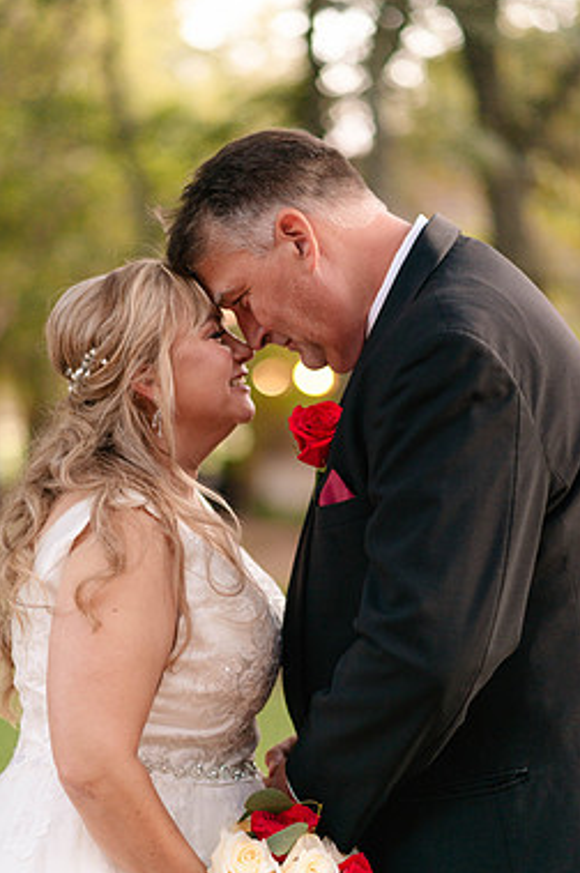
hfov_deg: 13.5
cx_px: 267
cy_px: 491
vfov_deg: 20.2
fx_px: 2445
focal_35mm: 101
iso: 800
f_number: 1.8
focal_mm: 85
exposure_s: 1/125
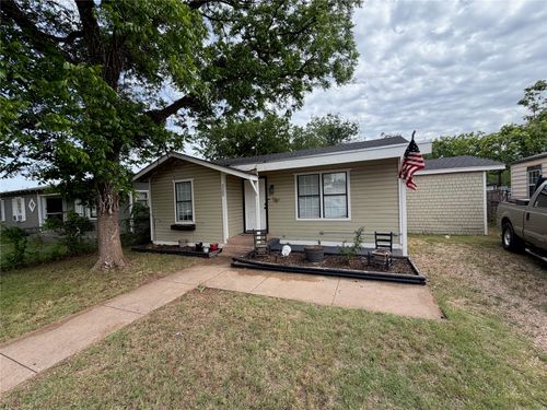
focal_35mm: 14
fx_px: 221
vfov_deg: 85.7
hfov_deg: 102.1
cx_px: 274
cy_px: 205
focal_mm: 2.22
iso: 40
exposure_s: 1/664
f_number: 2.2
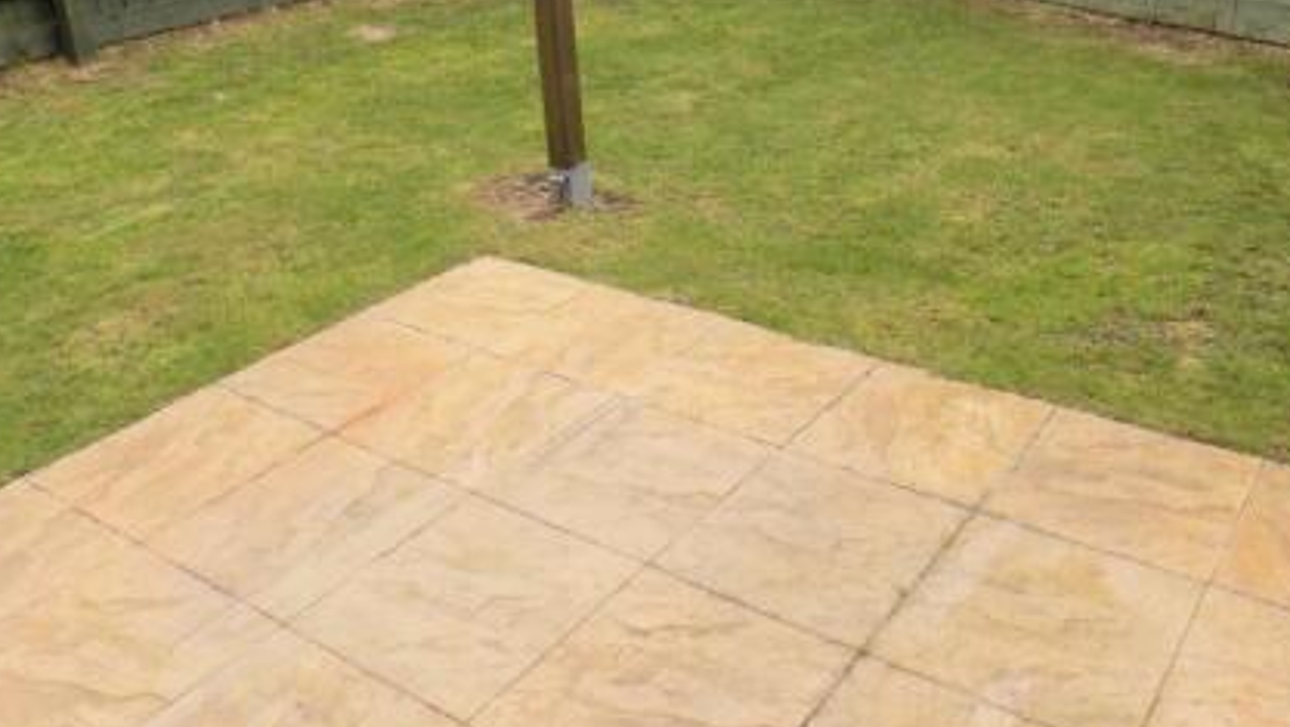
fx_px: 1198
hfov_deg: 56.0
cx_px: 803
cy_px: 156
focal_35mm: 35
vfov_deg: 32.9
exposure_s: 1/160
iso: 80
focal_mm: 4
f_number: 3.1
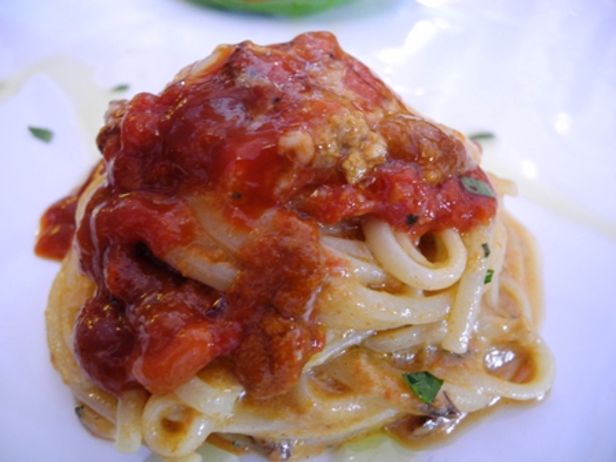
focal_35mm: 28
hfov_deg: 63.4
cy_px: 231
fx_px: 498
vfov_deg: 49.7
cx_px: 308
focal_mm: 6
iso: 400
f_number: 2.8
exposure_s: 1/7
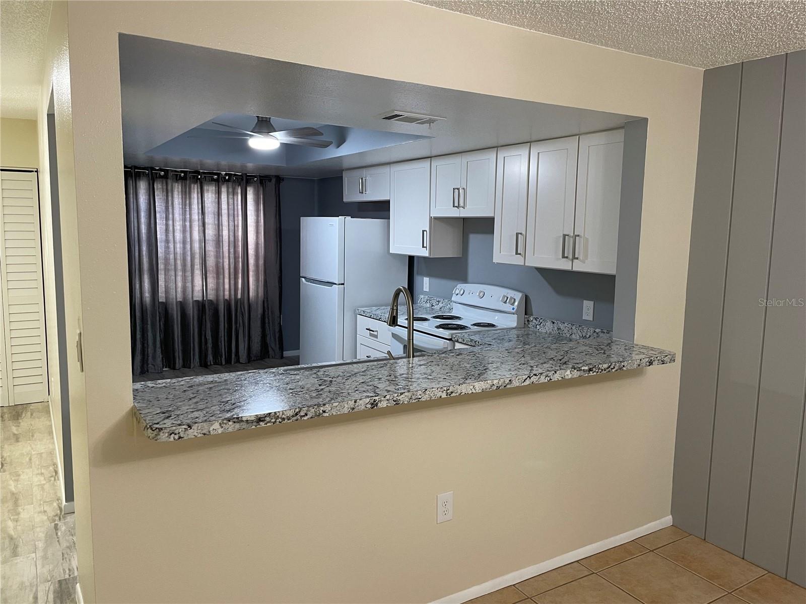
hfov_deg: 67.3
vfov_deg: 53.1
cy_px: 302
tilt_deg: -7.3
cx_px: 403
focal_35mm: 26
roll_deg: -1.0
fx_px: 605
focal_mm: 4.2
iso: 100
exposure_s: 1/60
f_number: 1.6
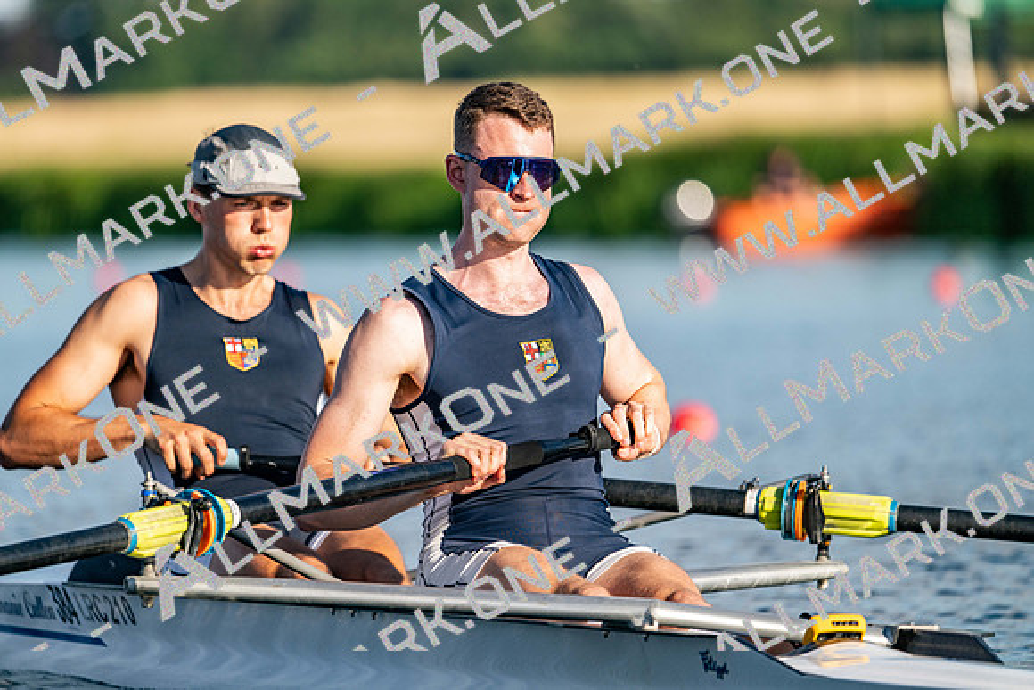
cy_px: 345
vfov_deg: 3.4
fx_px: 11491
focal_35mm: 400
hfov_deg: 5.2
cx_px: 517
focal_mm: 400
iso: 320
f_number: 4.5
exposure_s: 1/2500
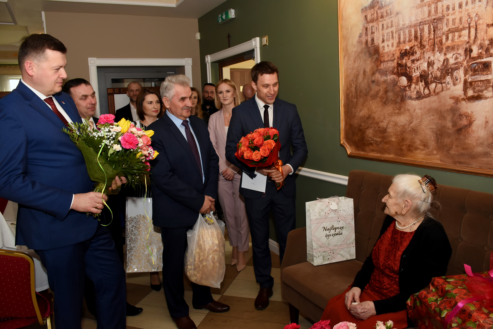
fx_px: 370
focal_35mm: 27
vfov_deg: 48.0
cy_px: 164
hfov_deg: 67.4
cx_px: 246
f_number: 5.6
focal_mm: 18
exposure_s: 1/160
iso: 640
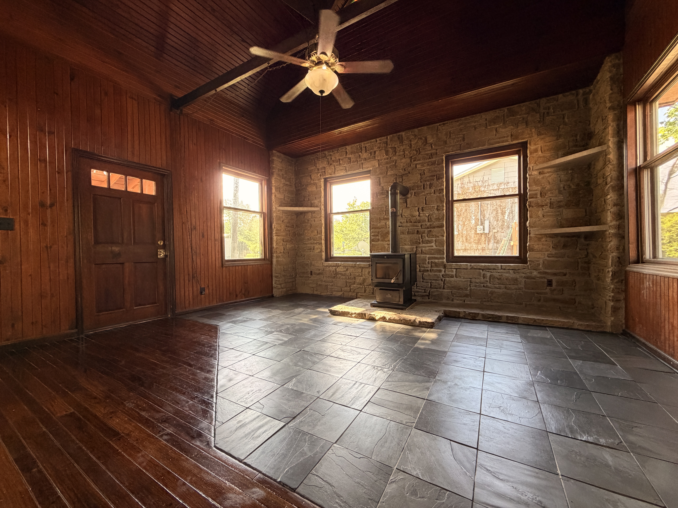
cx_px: 339
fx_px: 274
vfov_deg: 85.7
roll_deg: +1.0
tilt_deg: -1.0
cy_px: 254
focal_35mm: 14
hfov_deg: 102.1
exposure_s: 1/121
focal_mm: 2.22
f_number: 2.2
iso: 320
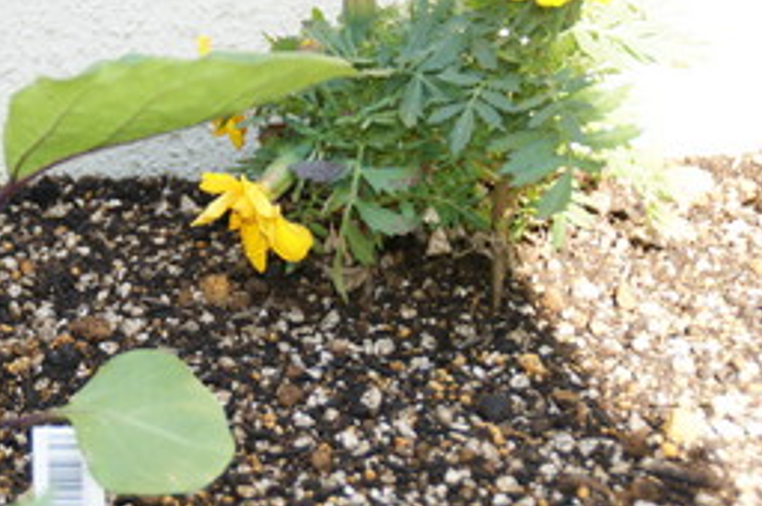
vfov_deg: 9.4
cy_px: 180
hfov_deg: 14.1
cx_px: 165
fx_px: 3063
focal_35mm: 145
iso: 100
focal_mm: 55
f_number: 5
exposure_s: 1/80
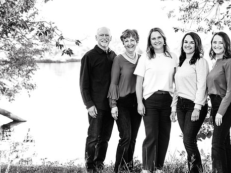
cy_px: 78
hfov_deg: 18.9
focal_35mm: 104
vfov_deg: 14.2
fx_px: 694
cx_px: 144
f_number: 4
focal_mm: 76
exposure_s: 1/160
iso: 320
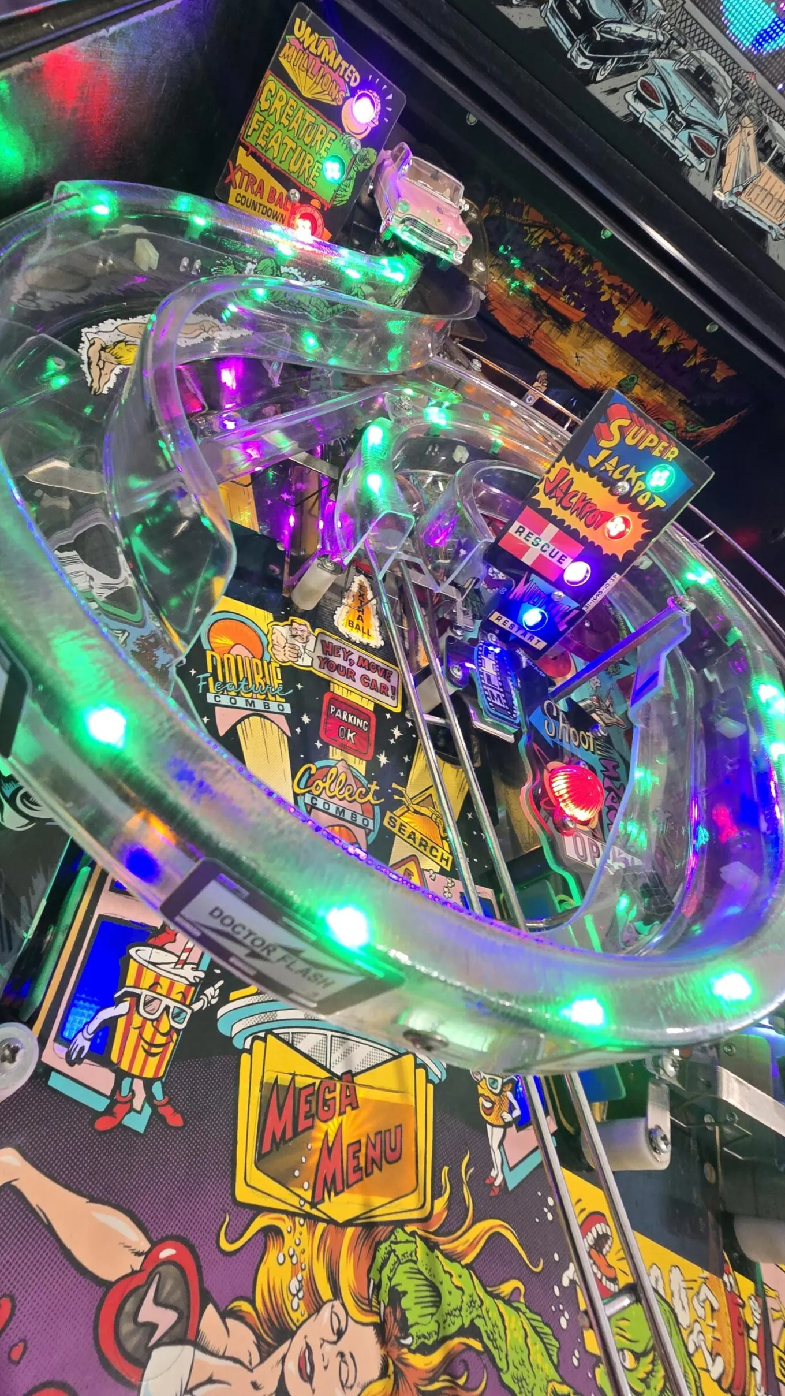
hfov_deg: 69.6
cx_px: 304
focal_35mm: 15
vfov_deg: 102.9
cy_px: 664
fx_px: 555
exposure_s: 1/50
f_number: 2.2
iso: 100
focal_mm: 2.2
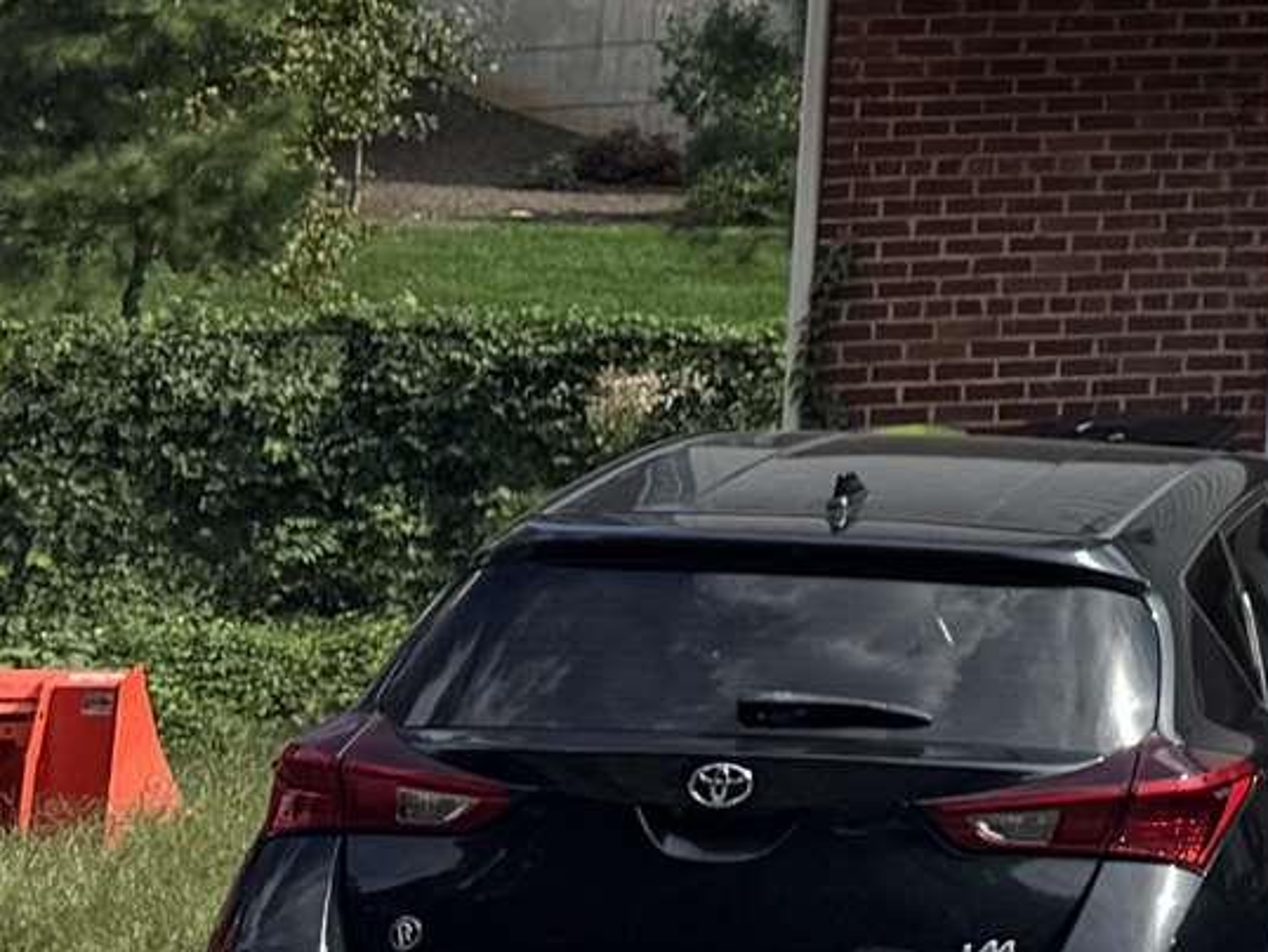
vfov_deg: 10.1
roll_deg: -0.1
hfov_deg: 11.6
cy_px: -924
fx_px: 5021
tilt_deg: +13.5
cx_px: 3149
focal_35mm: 137
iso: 80
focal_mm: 6.76
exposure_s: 1/4310
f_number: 1.78
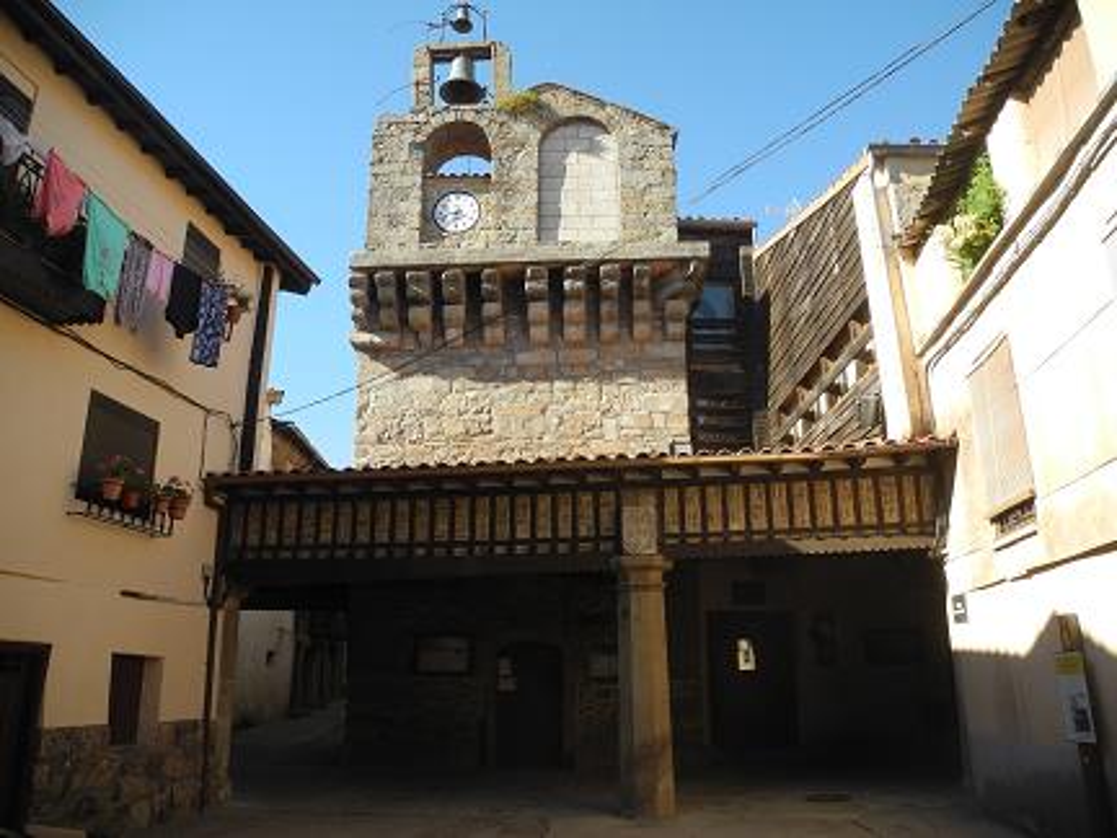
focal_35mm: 28
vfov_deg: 49.7
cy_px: 419
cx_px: 558
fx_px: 904
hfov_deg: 63.4
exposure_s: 1/640
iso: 100
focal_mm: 6
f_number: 2.8
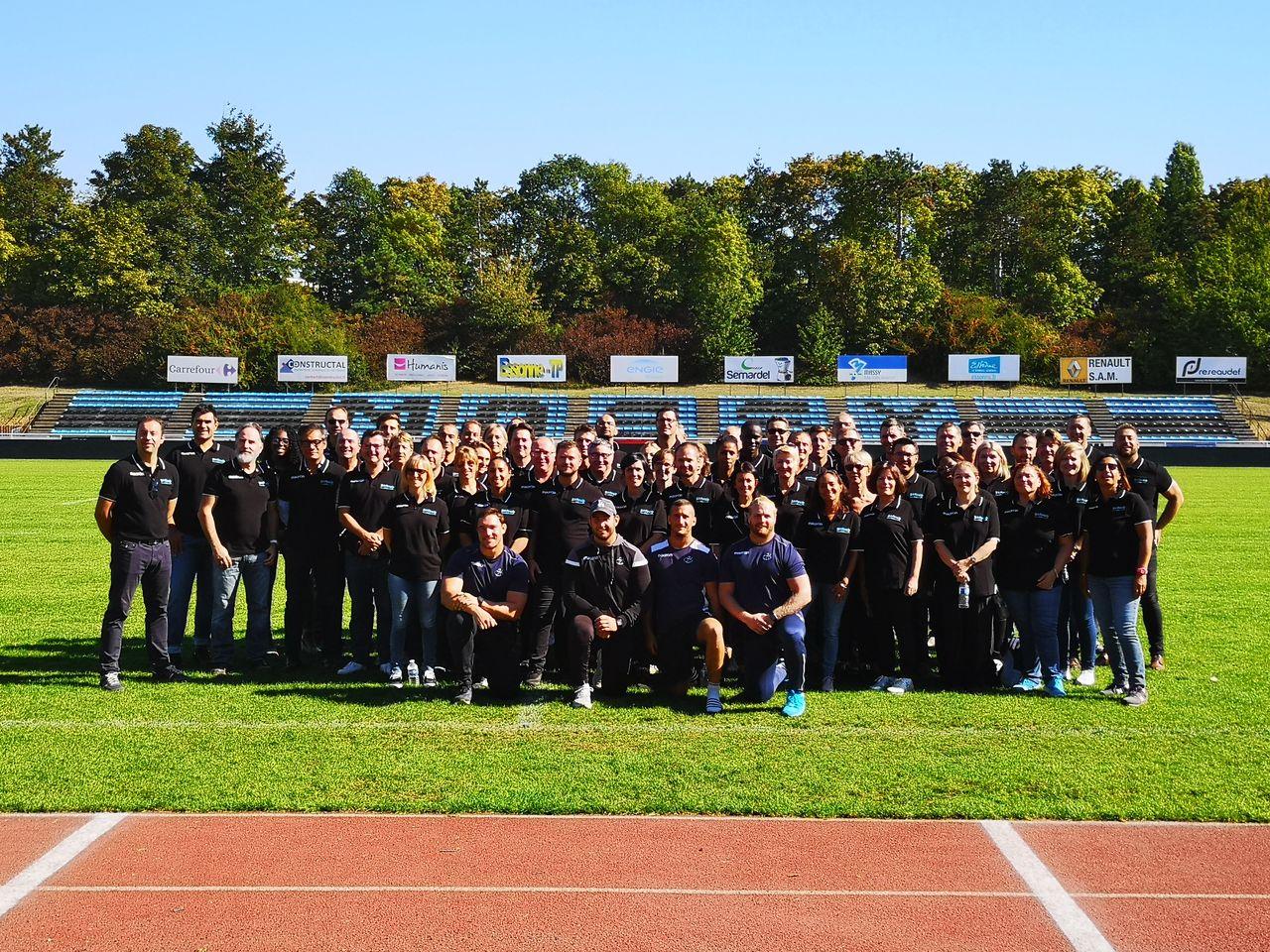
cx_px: 635
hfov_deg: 39.7
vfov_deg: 30.3
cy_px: 476
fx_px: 1761
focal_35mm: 48
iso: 50
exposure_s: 1/1242
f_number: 1.8
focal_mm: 3.95
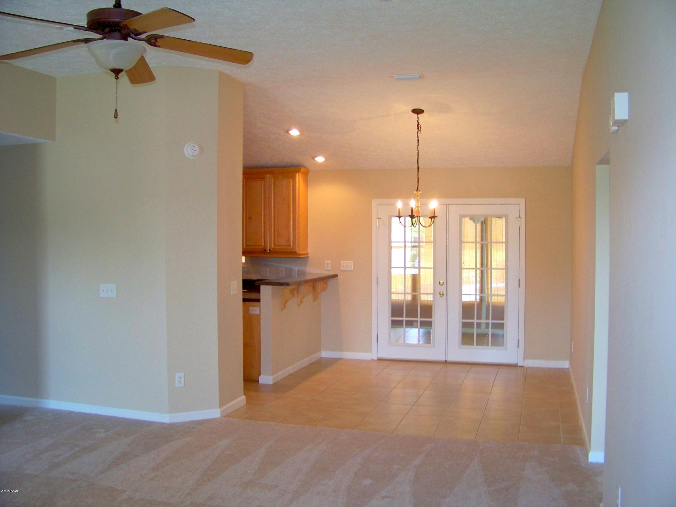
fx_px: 644
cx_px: 338
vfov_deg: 42.9
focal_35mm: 33
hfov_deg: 55.4
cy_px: 254
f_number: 2.8
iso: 200
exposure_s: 1/30
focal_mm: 5.85
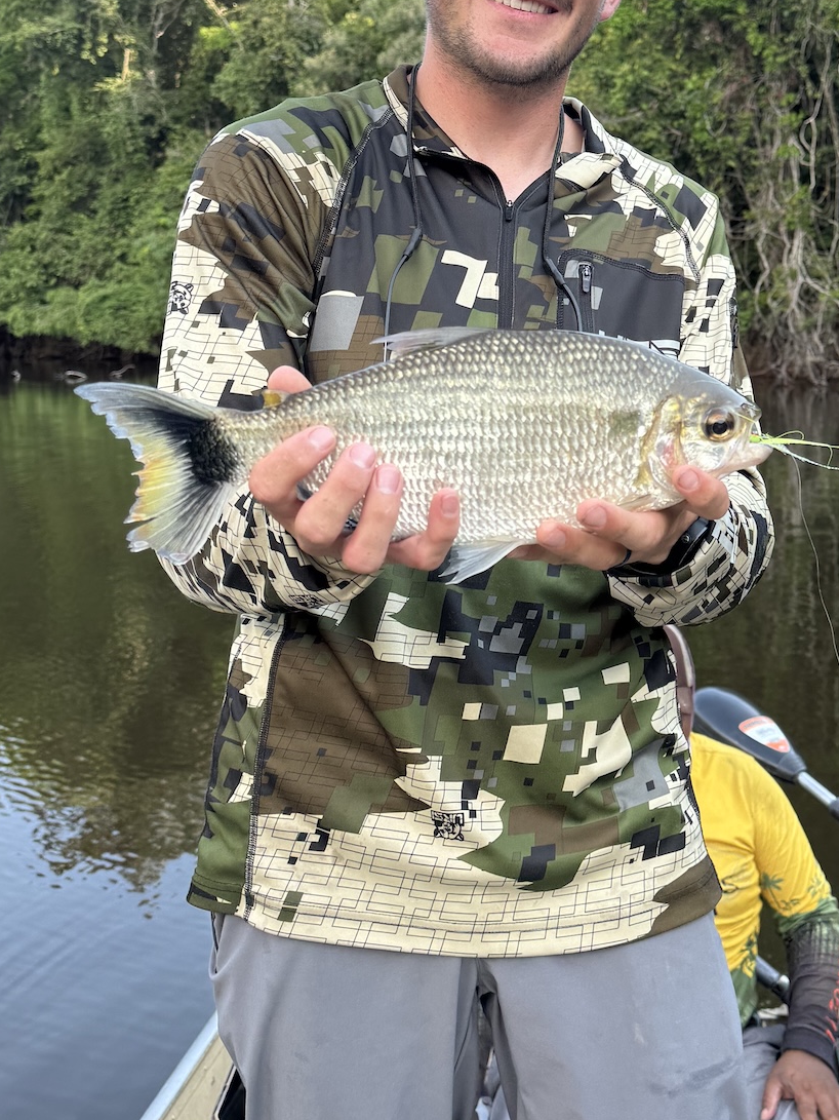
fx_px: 1422
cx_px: 547
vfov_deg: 42.6
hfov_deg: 32.6
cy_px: 408
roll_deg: -0.3
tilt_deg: -2.6
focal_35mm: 44
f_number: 1.78
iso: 80
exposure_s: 1/582
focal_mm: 6.76
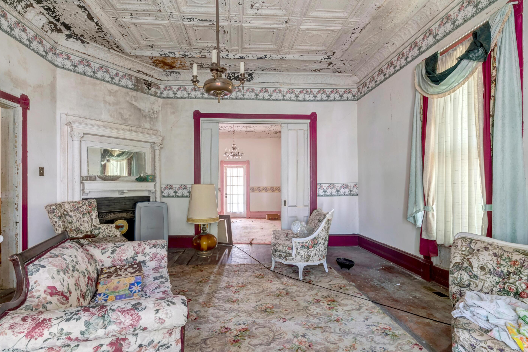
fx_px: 249
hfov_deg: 93.2
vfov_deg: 70.4
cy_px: 186
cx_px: 251
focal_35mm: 17
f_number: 9
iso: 250
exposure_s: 10
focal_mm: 16
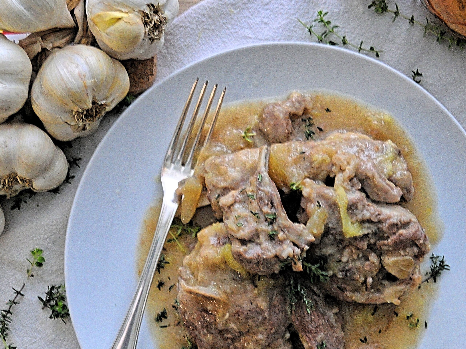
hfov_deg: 23.8
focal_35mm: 82
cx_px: 279
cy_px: 243
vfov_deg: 17.9
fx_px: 1104
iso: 1600
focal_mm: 34
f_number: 5
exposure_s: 1/15
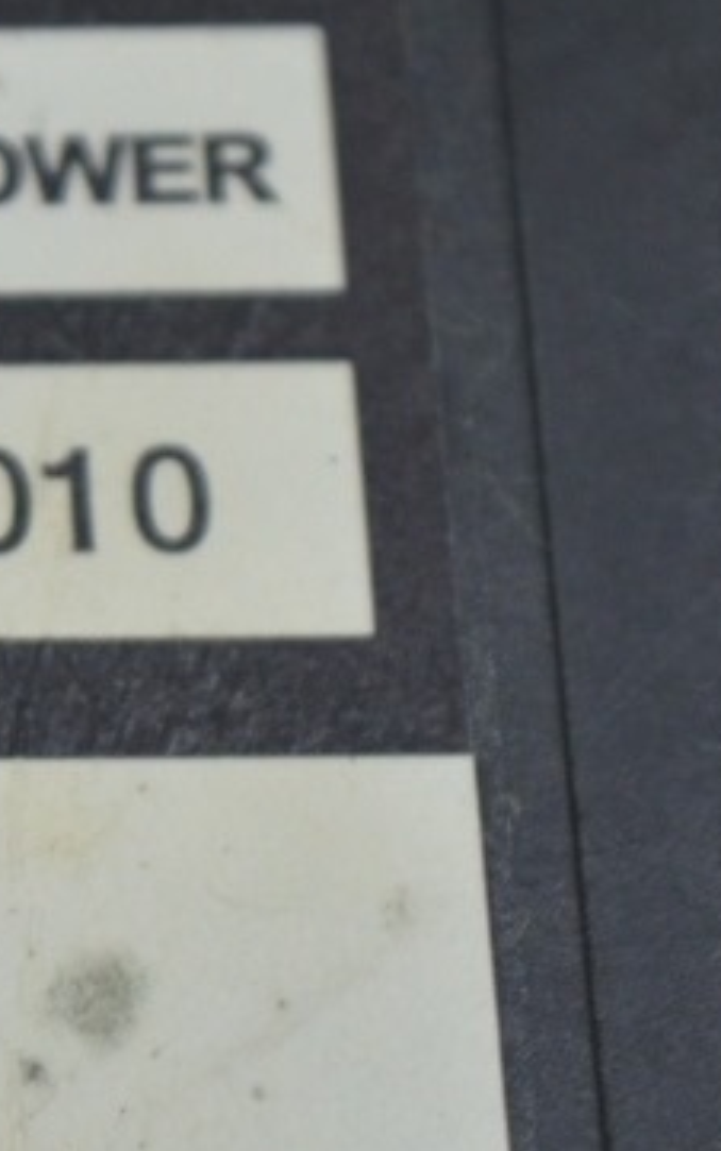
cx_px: -711
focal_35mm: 238
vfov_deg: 8.8
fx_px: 7488
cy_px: 693
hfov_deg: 5.4
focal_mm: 55
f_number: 5.6
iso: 400
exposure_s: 1/40
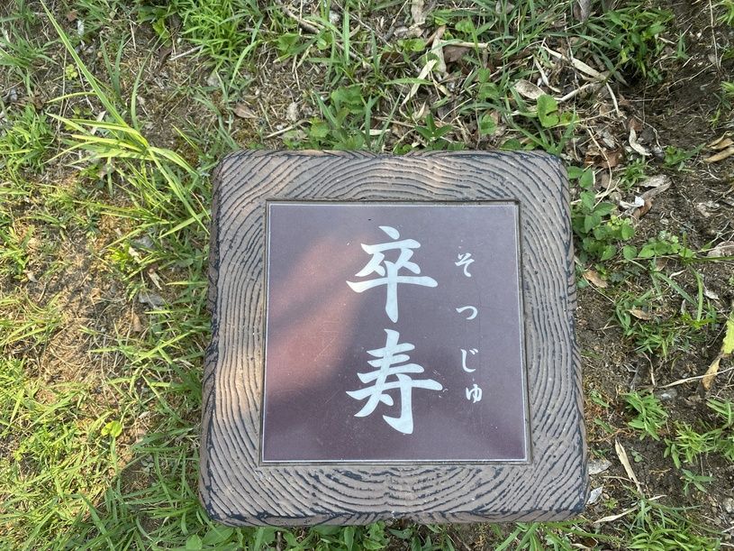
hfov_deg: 67.3
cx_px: 367
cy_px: 276
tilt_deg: -80.9
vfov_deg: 53.1
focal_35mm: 26
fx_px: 551
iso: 32
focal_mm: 4.25
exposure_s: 1/426
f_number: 1.8
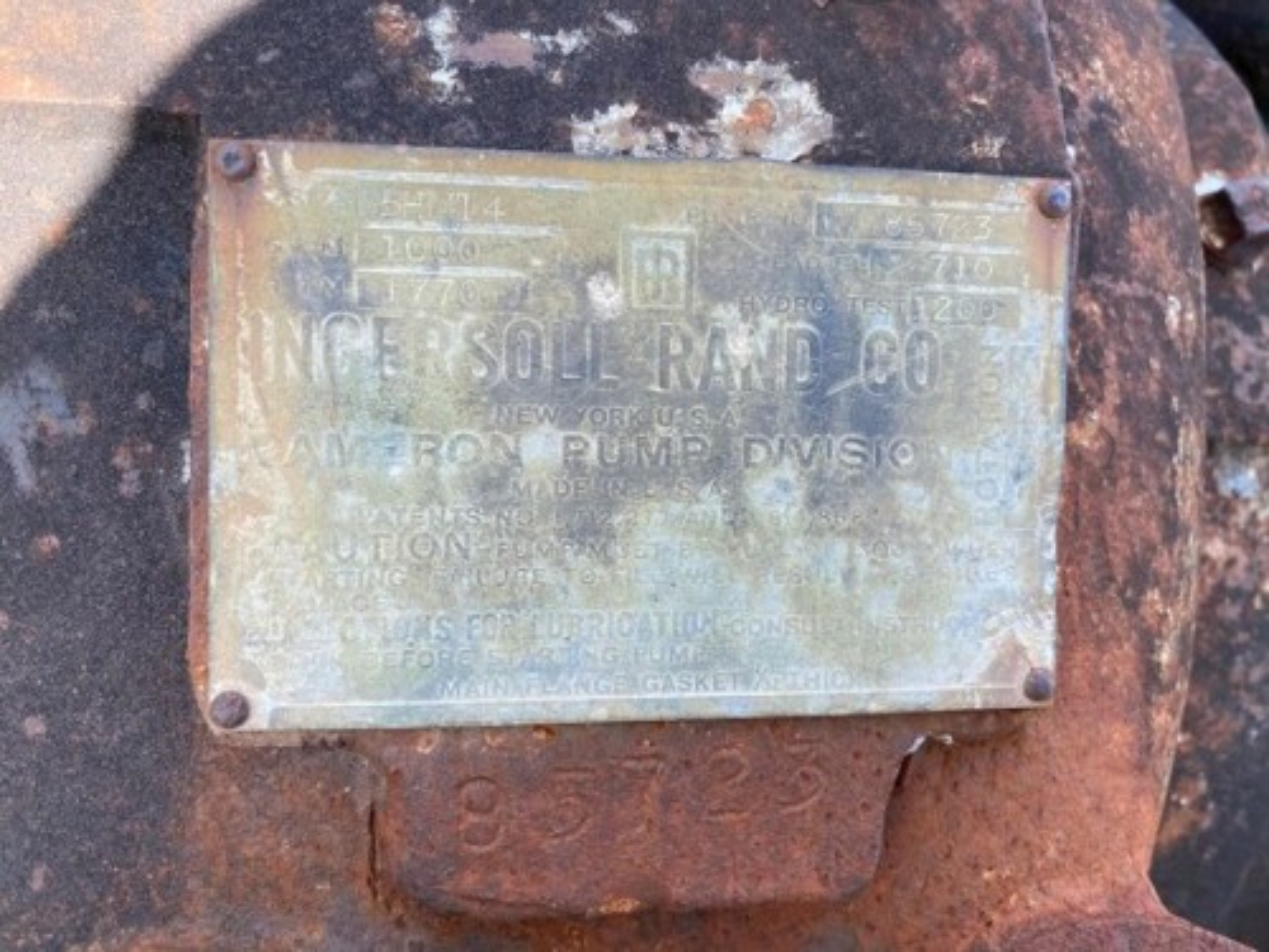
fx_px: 953
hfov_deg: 67.3
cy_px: 476
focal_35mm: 26
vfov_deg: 53.1
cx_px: 634
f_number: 1.8
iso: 32
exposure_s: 1/351
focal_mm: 4.25
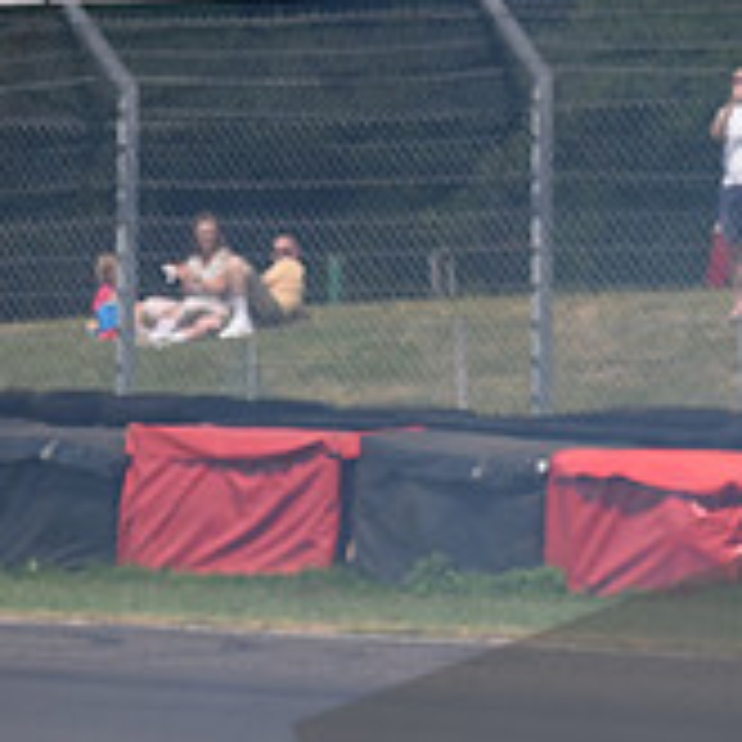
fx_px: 21050
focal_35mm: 868
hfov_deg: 2.0
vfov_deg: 2.0
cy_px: 645
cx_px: 1196
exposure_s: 1/1000
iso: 1100
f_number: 8
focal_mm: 290
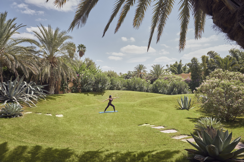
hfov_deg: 76.1
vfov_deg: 55.1
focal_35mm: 23
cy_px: 81
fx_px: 156
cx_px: 122
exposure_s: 1/100
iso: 200
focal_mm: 23
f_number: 11
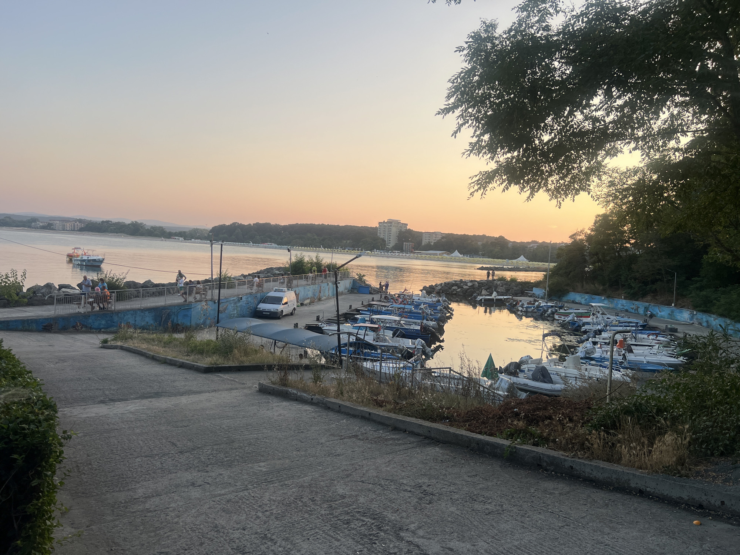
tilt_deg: -2.9
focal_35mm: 26
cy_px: 278
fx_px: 556
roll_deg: -2.8
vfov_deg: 53.1
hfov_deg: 67.3
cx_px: 370
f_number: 1.5
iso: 50
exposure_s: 1/827
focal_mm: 5.7
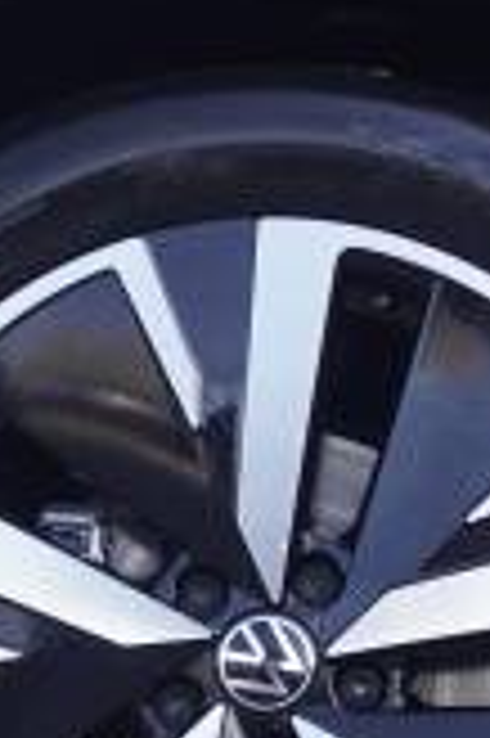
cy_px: 567
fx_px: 2761
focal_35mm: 135
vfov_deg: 15.1
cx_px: 274
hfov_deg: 10.1
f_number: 4
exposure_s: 1/200
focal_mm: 23
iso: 800
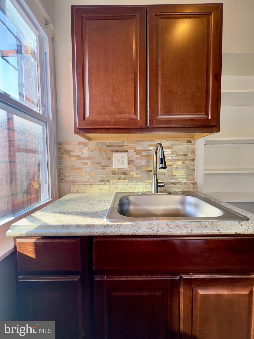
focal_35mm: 14
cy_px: 170
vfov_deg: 102.1
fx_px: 137
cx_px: 127
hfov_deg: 85.7
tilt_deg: -2.7
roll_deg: +1.1
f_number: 2.2
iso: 40
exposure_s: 1/109
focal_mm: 2.22
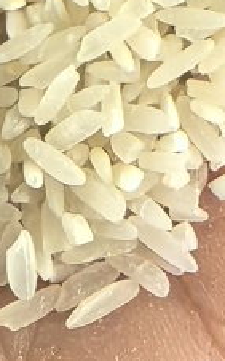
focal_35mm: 135
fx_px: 1326
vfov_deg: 15.3
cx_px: 305
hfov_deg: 9.5
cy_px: 23
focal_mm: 1.76
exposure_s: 1/50
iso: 160
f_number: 2.2
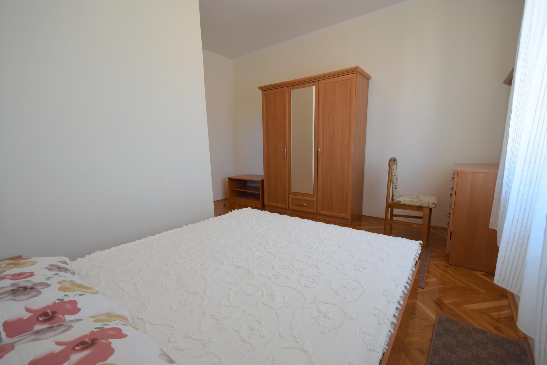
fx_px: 228
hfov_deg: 100.4
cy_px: 182
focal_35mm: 15
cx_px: 274
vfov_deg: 77.3
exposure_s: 1/80
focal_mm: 10
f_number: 4.5
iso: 400
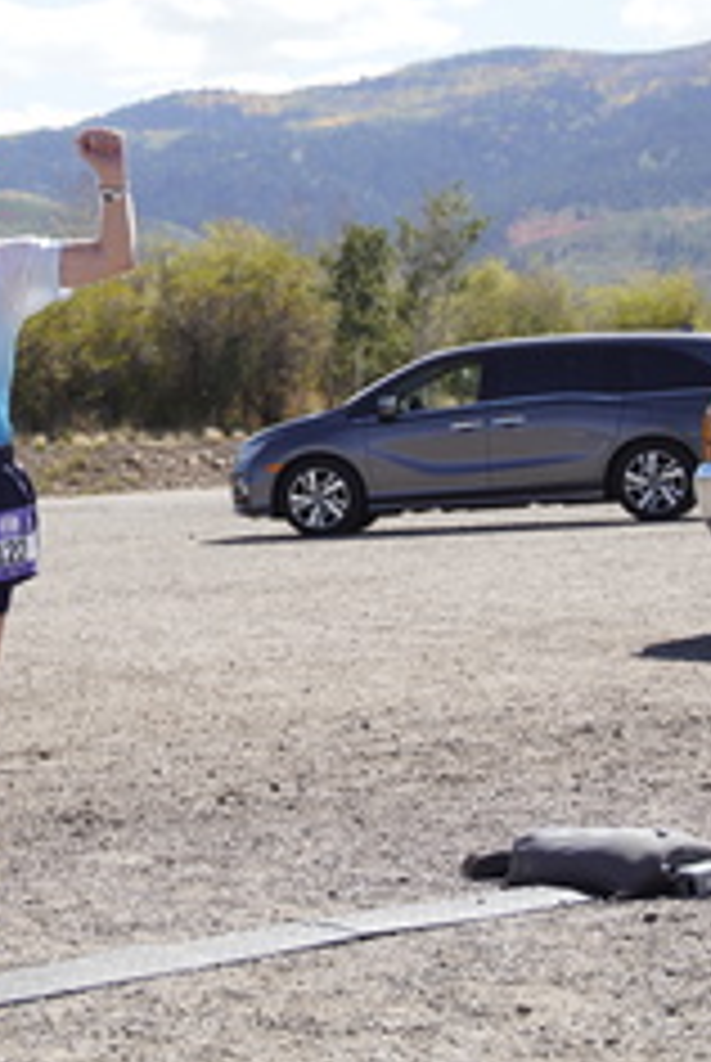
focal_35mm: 114
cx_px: 43
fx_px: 3374
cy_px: 266
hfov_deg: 11.9
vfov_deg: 17.8
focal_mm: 49.1
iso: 400
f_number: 4
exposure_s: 1/2500
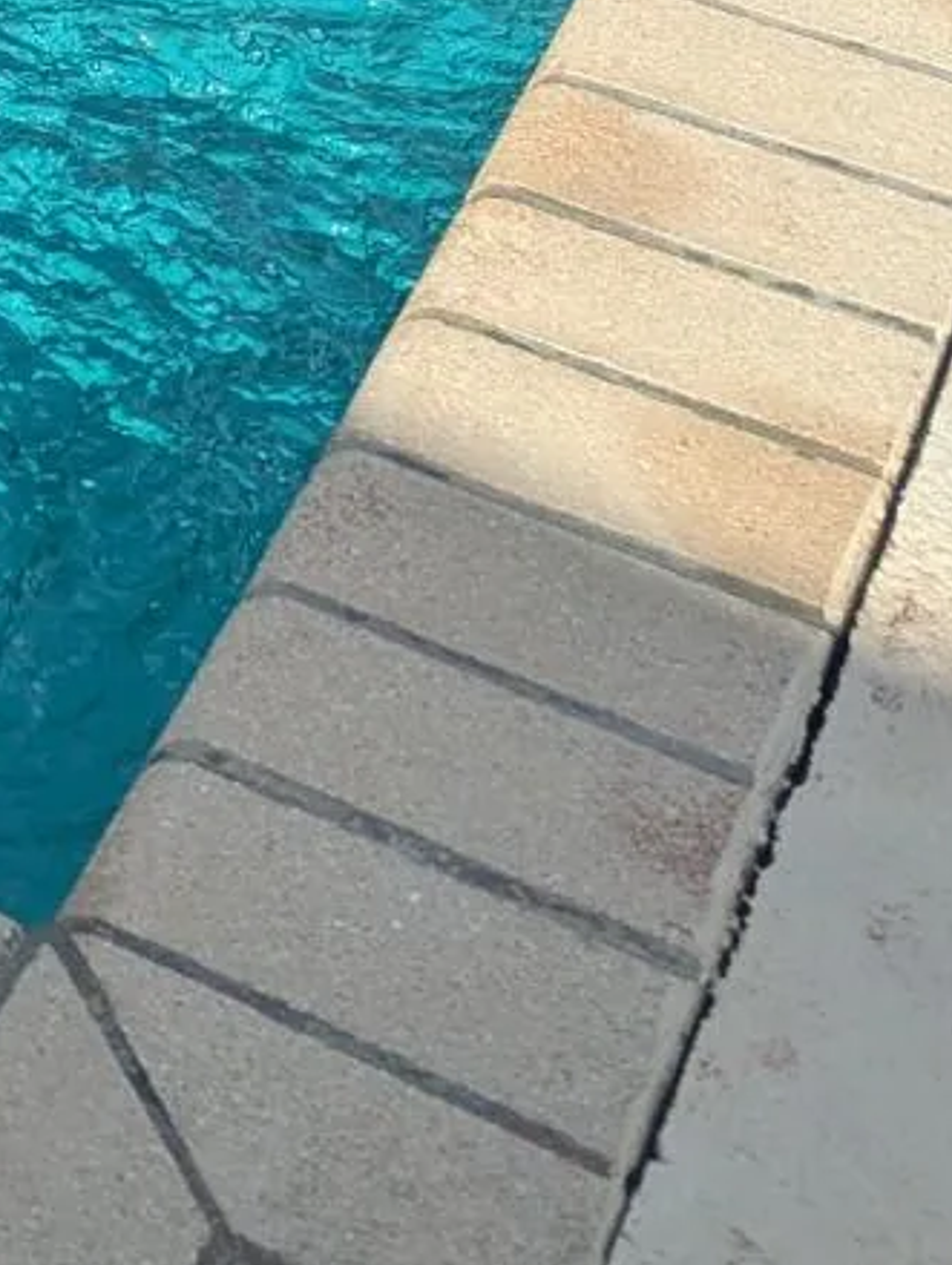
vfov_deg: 14.1
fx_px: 3989
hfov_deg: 12.3
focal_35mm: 109
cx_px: -864
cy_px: -1518
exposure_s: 1/1664
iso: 42
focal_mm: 6.81
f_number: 1.85
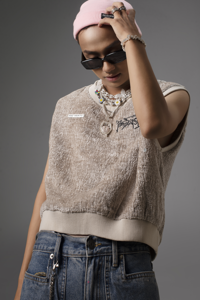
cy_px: 150
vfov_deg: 39.6
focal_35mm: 50
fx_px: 416
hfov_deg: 27.0
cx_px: 100
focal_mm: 50
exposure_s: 1/125
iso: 100
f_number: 9
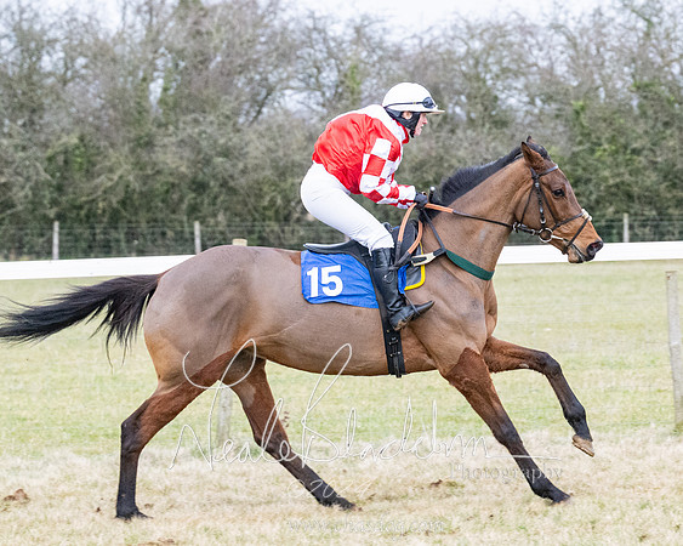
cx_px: 482
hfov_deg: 9.0
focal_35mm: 215
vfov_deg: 7.2
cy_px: 349
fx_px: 4337
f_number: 4
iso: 1600
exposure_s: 1/800
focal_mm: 93
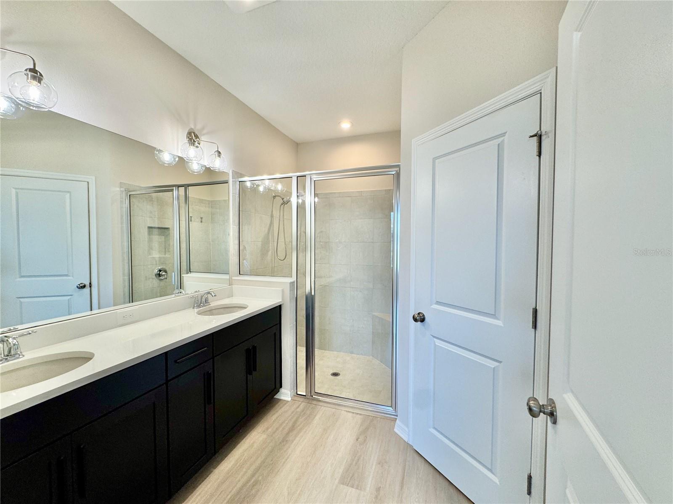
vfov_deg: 85.7
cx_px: 336
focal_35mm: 14
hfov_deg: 102.1
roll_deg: +0.8
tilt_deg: -1.6
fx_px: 272
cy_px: 252
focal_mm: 2.22
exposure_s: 1/120
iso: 125
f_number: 2.2
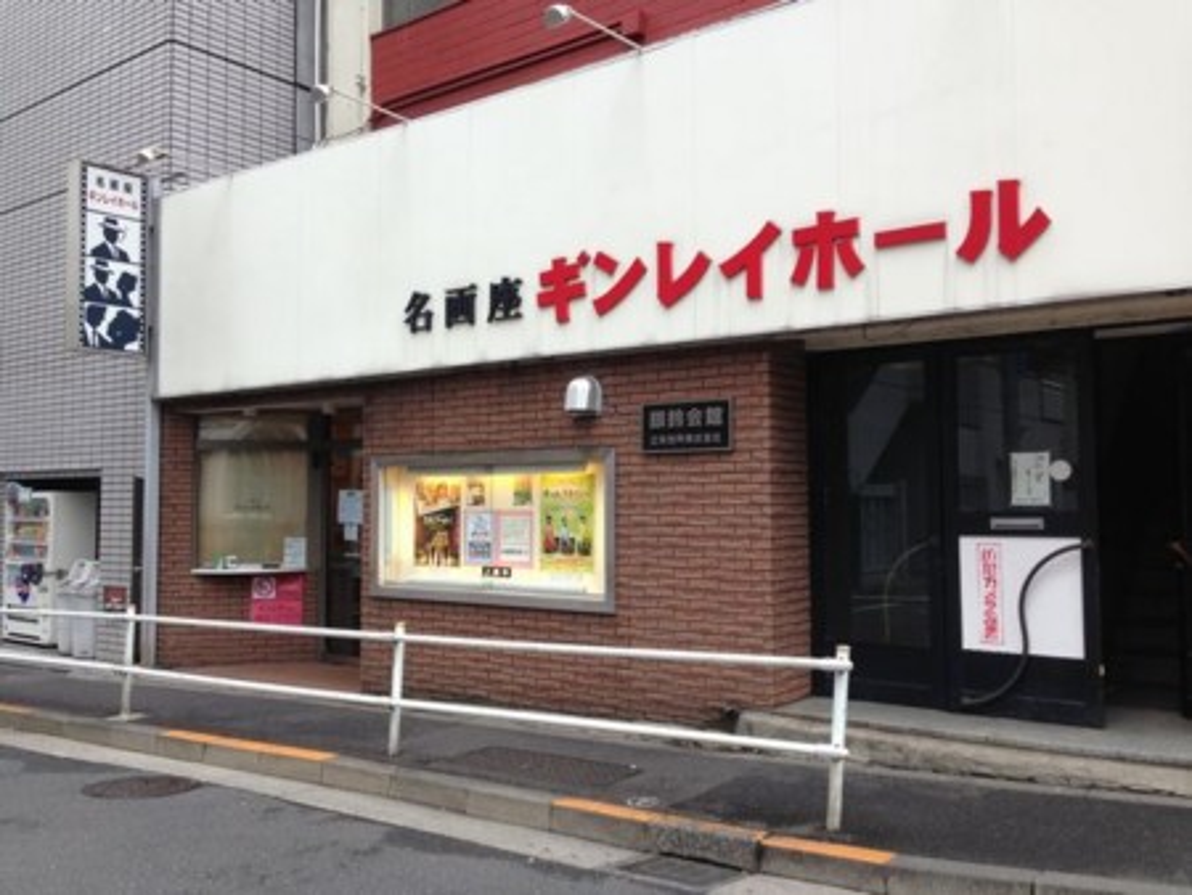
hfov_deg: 55.3
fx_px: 1137
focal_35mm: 33
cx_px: 596
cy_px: 448
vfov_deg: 43.0
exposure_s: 1/124
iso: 50
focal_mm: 4.13
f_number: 2.4
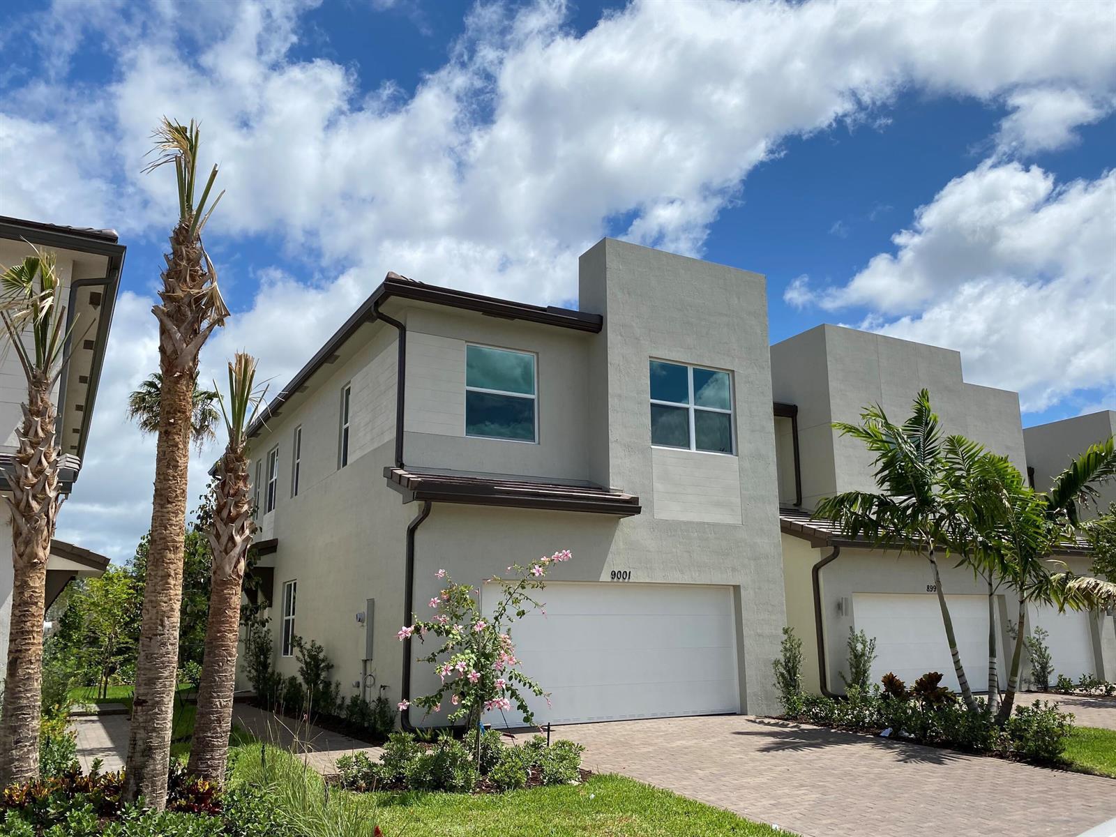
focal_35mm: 26
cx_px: 558
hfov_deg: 67.3
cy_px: 418
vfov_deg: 53.1
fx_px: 838
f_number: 1.8
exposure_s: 1/5495
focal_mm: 4.25
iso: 32
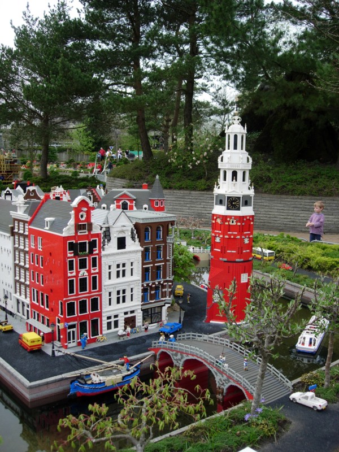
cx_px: 170
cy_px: 226
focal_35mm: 38
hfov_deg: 37.7
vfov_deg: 49.0
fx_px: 496
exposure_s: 1/627
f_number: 2.8
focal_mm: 7.8
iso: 64
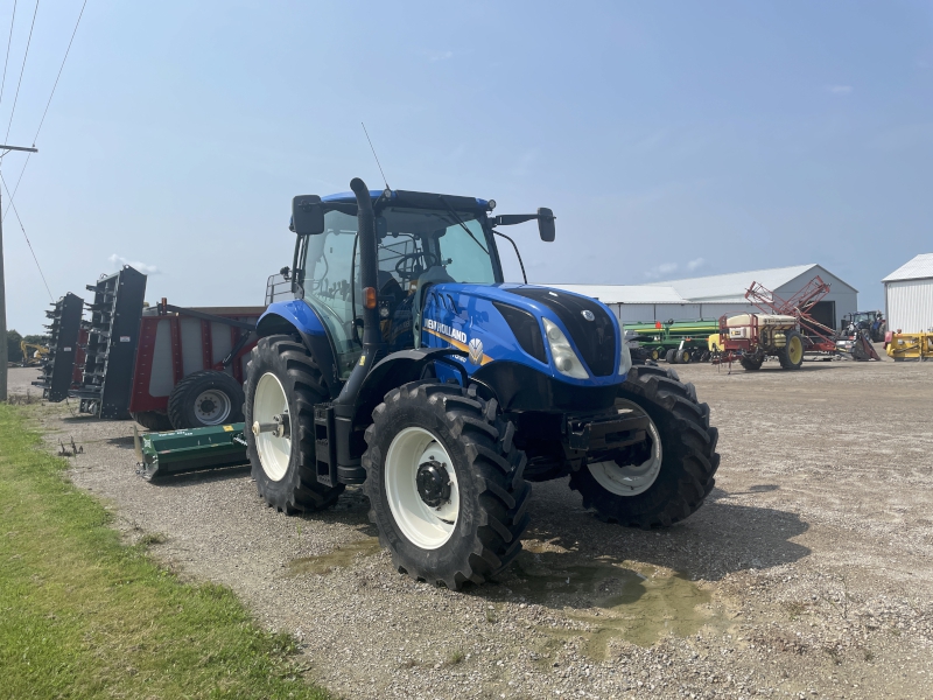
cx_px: 466
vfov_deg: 53.1
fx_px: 701
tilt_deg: +1.4
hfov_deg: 67.3
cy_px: 350
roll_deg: +0.9
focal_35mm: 26
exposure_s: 1/5051
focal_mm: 4.2
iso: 32
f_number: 1.6
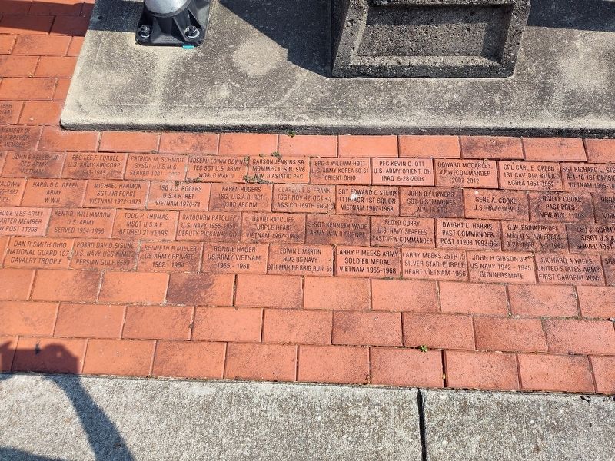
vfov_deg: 58.9
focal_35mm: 23
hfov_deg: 73.9
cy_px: 230
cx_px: 308
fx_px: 409
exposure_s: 1/926
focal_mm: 5.56
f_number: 1.8
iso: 100
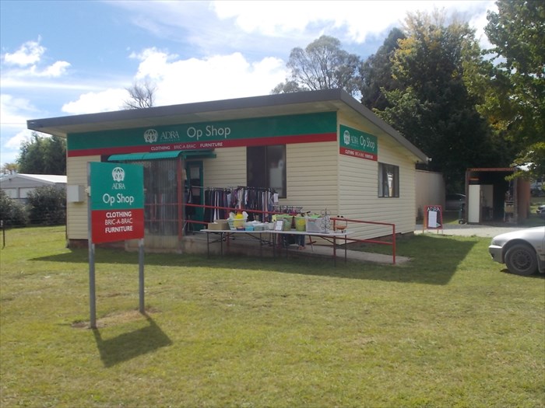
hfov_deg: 47.9
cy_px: 204
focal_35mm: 39
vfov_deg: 36.8
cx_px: 272
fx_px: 614
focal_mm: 6.9
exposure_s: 1/125
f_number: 9.8
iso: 80
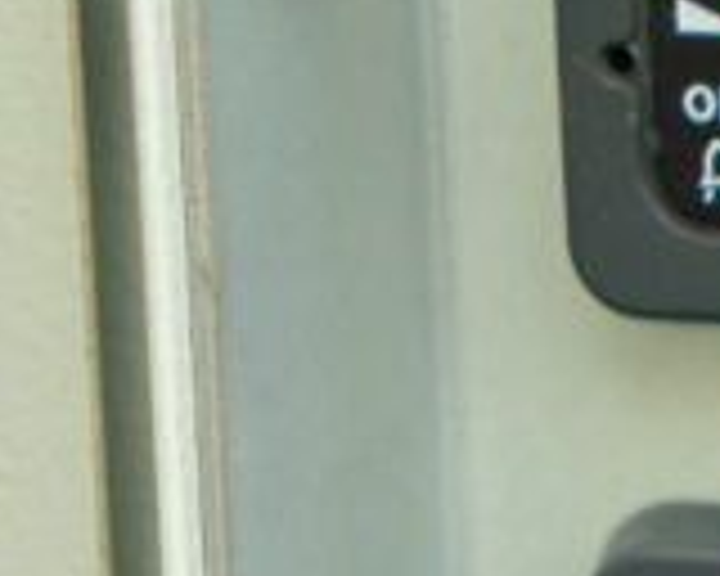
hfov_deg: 5.5
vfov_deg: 4.4
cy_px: 281
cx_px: 1220
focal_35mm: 349
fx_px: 7437
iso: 1000
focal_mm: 58
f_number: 4
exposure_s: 1/320
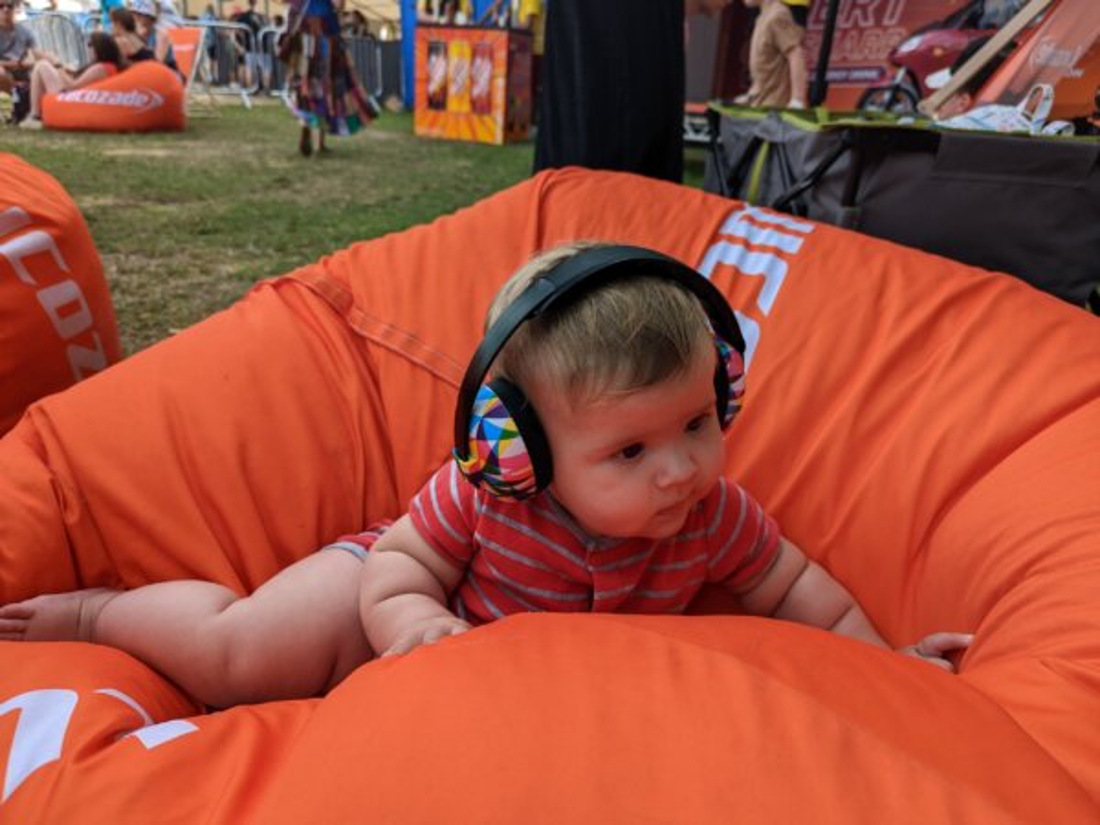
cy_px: 412
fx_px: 763
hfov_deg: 71.6
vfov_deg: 56.8
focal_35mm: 24
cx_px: 550
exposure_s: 1/468
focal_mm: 6.81
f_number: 1.85
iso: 21
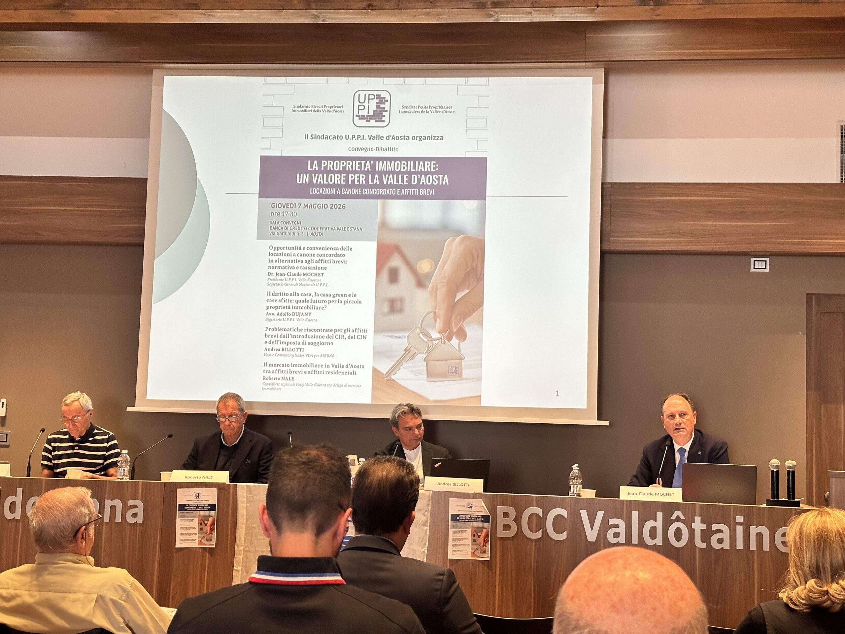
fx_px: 1172
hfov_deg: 39.7
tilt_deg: +5.3
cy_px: 317
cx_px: 422
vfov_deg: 30.3
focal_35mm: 48
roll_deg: -1.3
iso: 160
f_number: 1.78
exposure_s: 1/60
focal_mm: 6.86
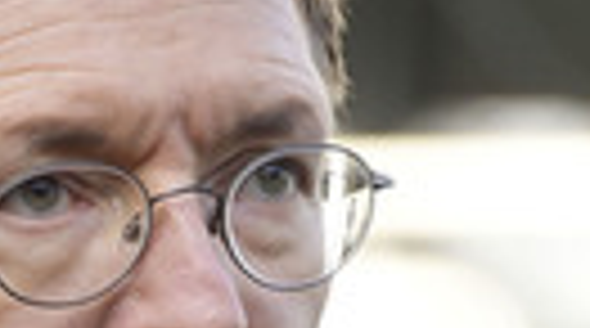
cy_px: 337
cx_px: 38
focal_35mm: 1084
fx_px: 16921
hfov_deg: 2.0
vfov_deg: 1.1
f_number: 7.1
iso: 2000
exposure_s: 1/500
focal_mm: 300
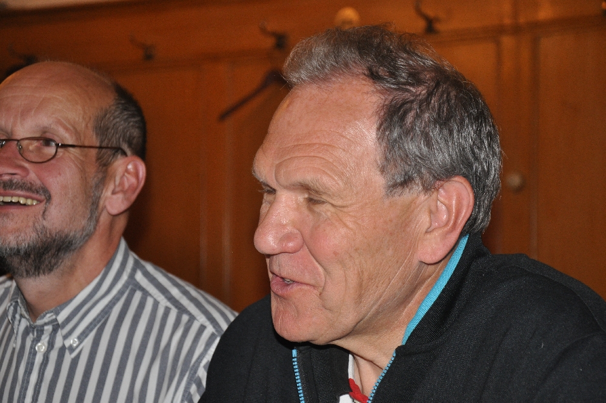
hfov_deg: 23.4
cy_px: 202
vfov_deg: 15.7
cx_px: 303
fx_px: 1463
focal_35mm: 87
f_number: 5
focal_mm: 58
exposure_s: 1/60
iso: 800
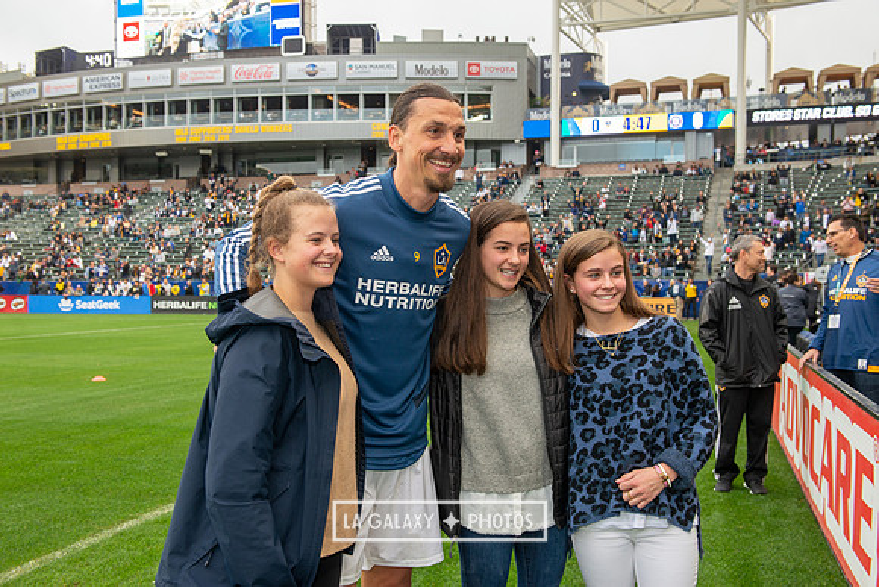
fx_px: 879
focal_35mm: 36
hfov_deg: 53.1
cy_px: 294
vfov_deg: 36.9
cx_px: 440
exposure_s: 1/200
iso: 500
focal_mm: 36
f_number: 6.3
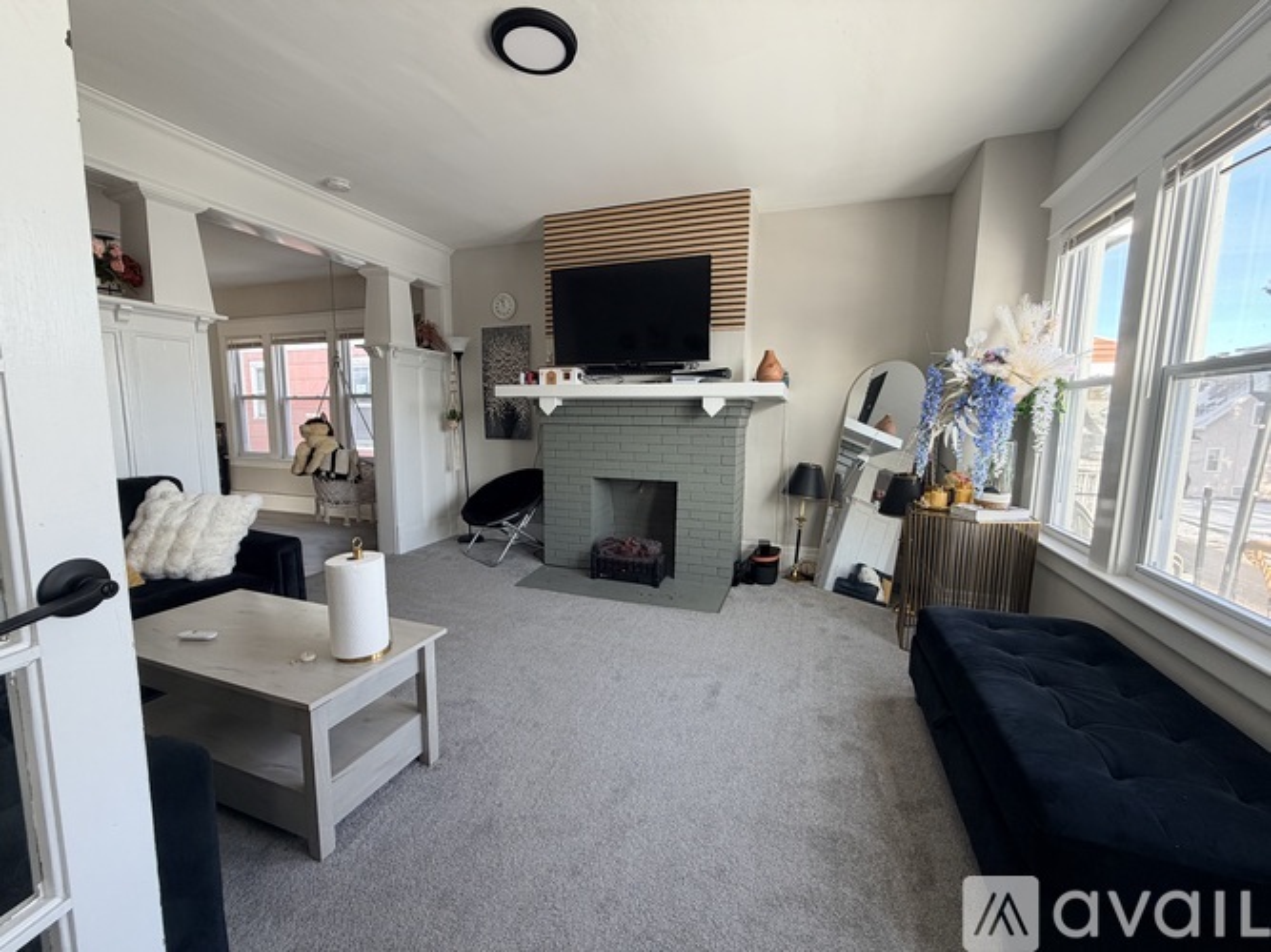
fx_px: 514
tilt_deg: -6.9
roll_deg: -0.8
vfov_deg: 85.7
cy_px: 476
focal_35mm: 14
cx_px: 636
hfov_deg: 102.1
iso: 100
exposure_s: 1/121
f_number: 2.2
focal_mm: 2.22
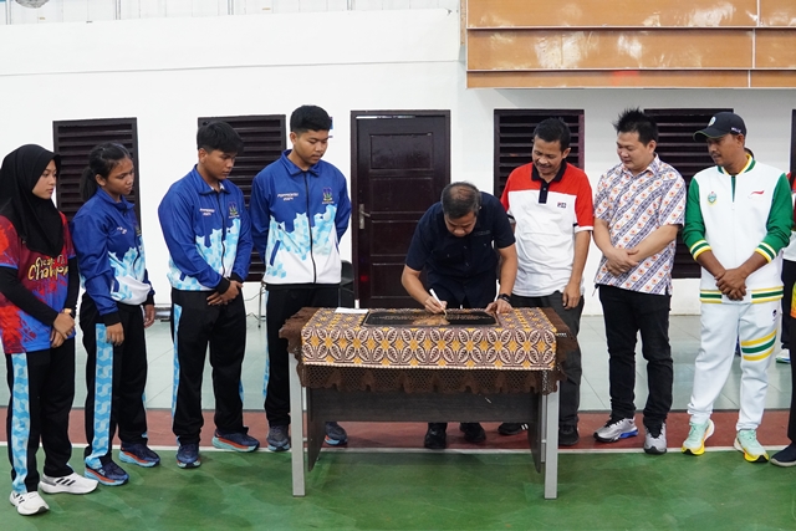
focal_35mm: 36
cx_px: 398
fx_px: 796
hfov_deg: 53.1
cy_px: 266
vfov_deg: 36.9
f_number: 4.5
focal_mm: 24
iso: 5000
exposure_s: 1/60
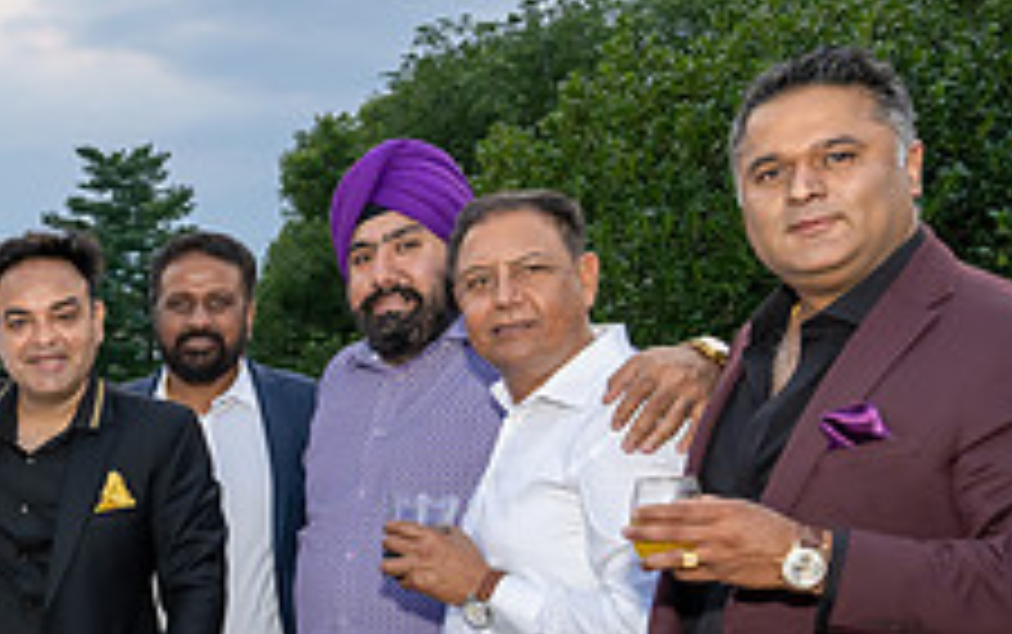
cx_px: -206
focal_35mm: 66
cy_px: 642
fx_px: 1822
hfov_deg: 27.3
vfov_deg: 19.2
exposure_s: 1/250
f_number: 9
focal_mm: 24
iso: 800
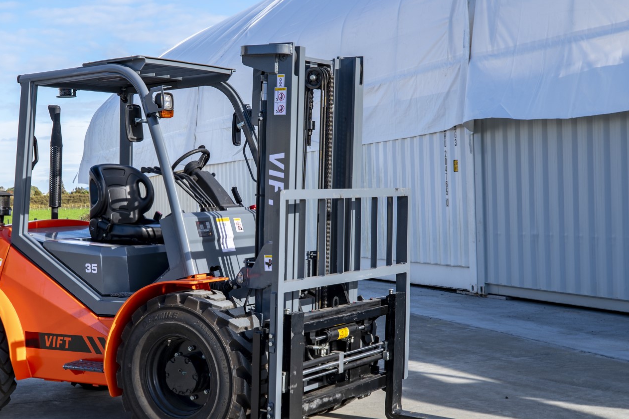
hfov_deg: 43.3
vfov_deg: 29.7
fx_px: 786
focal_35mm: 45
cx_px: 235
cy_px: 265
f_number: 6.3
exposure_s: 1/320
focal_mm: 35
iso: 100
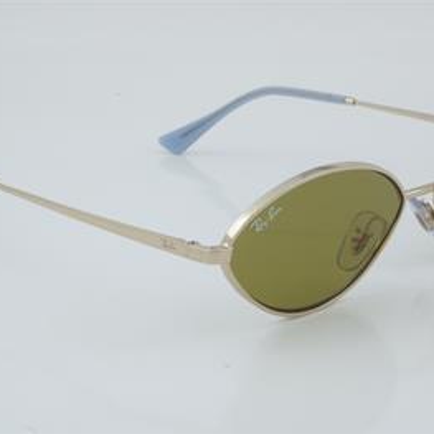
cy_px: 218
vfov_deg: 17.9
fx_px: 1376
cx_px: 239
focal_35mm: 97
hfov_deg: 17.9
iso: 100
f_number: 29
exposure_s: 1/4
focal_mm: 50
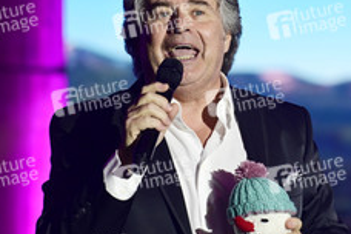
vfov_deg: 3.5
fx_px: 3851
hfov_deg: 5.2
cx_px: 266
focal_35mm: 395
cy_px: 137
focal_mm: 200
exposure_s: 1/200
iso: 720
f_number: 2.8
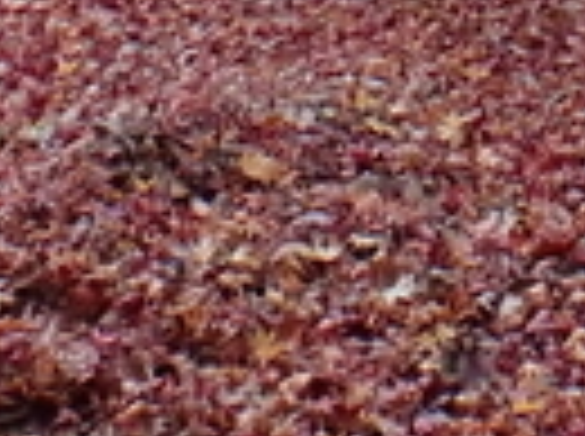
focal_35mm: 185
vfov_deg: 7.3
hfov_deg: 10.5
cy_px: -746
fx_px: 3121
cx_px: 770
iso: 800
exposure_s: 1/100
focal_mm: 5.5
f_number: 3.2
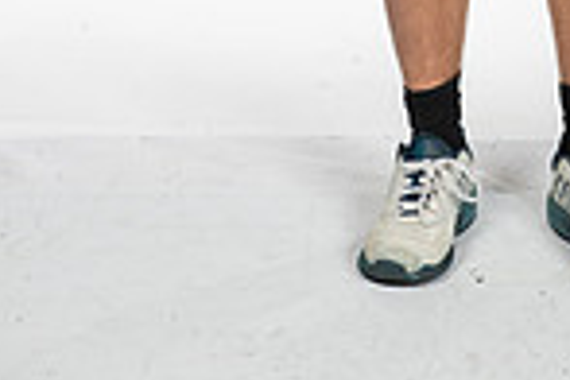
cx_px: 489
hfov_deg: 9.6
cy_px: -481
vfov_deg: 6.2
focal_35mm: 214
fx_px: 3388
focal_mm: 70
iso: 200
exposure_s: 1/500
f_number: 7.1
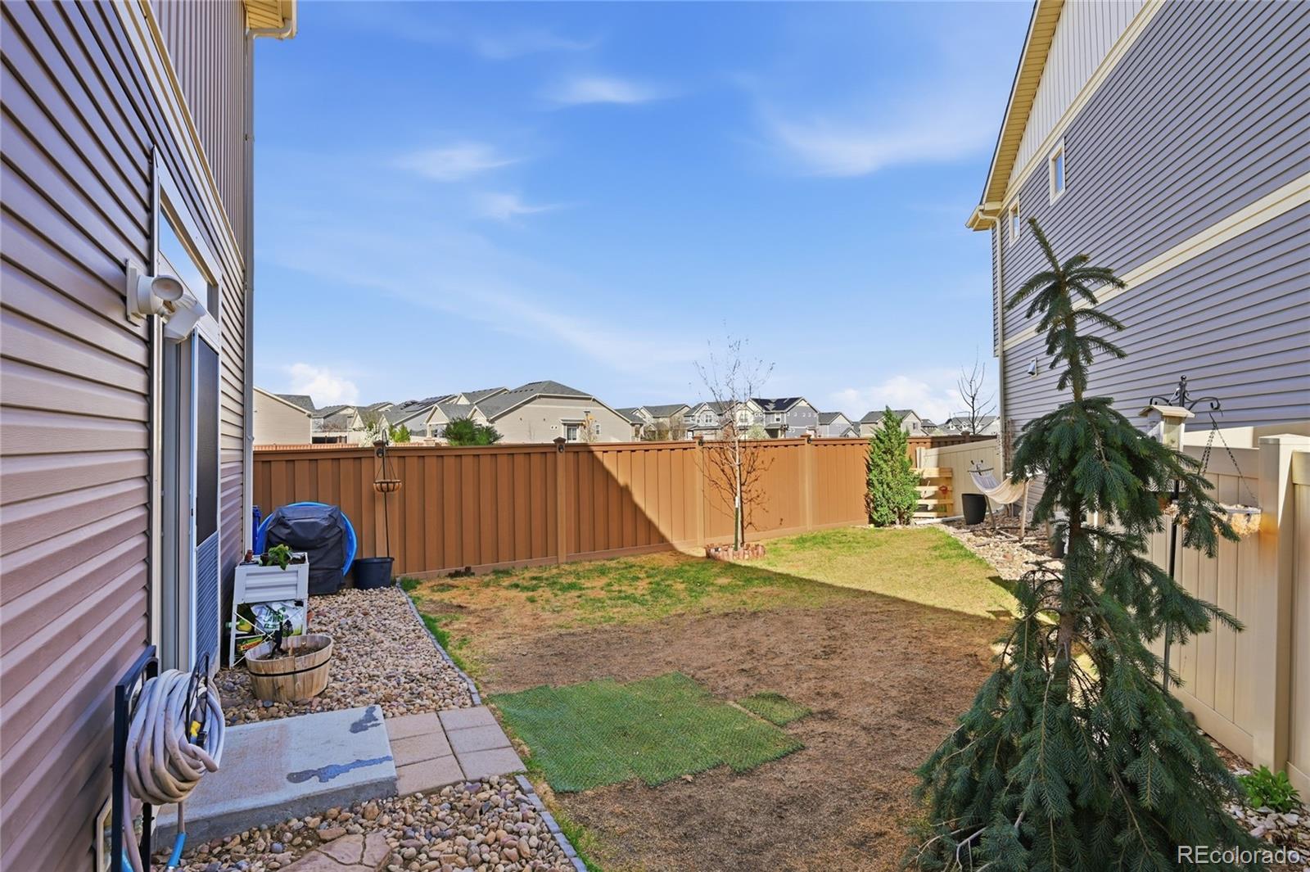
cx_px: 655
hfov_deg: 96.8
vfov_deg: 73.7
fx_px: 582
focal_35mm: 16
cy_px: 436
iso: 400
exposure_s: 1/8000
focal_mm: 16
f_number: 8
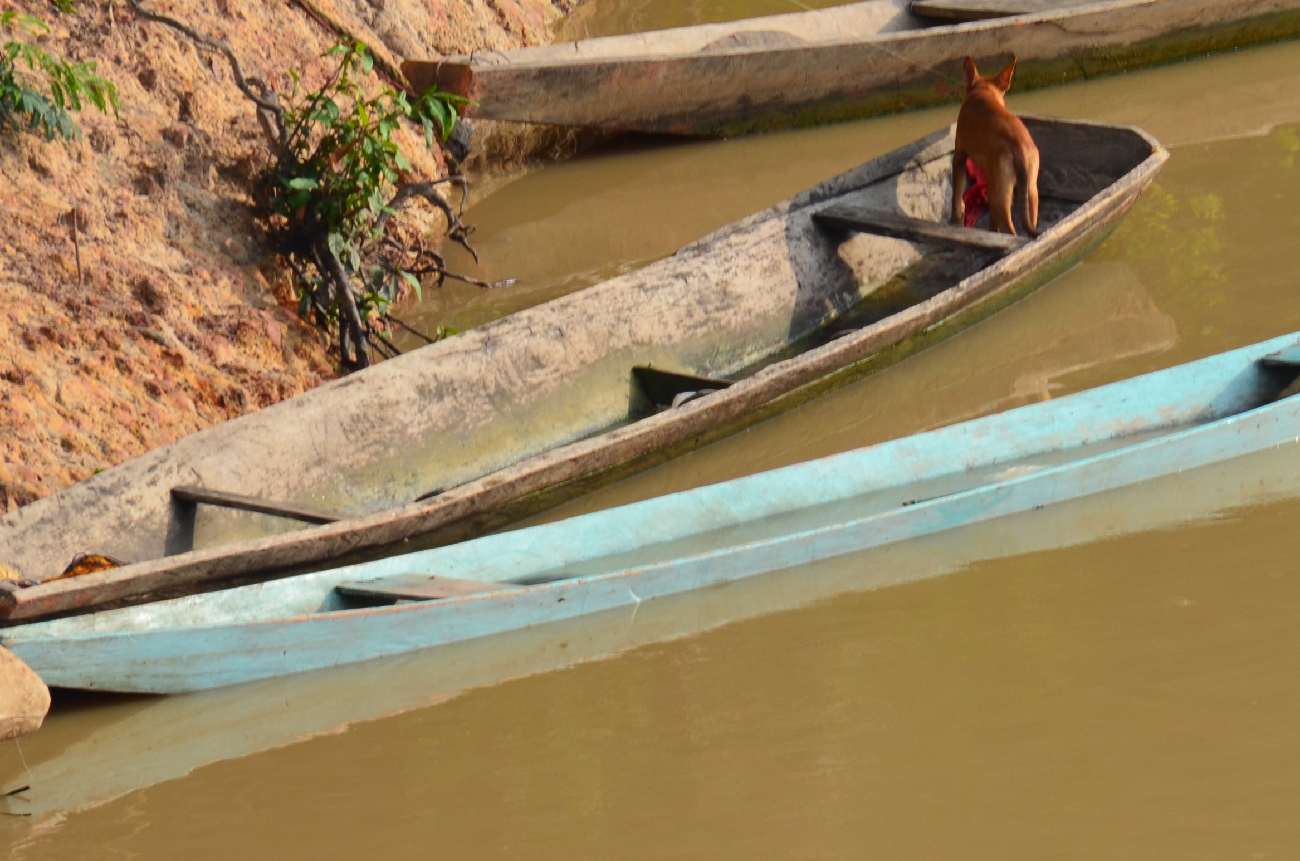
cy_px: 392
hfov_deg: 2.2
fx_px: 34235
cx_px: 1078
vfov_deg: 1.4
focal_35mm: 950
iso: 200
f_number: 11
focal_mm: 300
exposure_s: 1/125
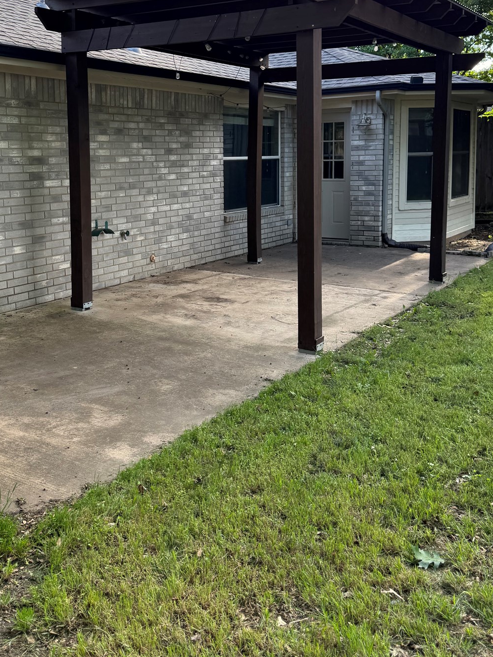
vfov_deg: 49.3
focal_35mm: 37
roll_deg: +0.8
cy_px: 219
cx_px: 189
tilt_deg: -5.8
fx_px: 703
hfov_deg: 38.5
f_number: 1.78
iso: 80
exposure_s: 1/412
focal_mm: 6.76
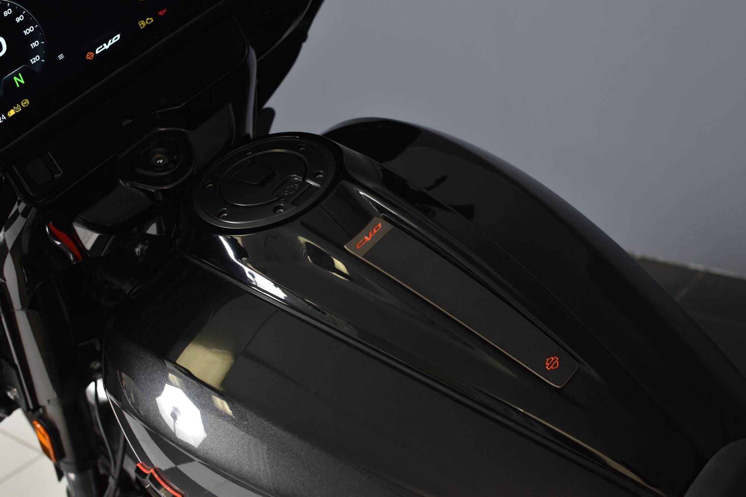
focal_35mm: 52
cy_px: 248
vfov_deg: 25.7
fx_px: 1088
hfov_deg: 37.9
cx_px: 373
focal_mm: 35
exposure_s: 1/160
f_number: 4.5
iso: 800
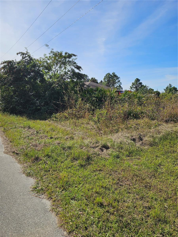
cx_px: 89
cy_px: 118
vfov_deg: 73.9
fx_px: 158
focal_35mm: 23
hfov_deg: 58.9
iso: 10
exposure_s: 1/1238
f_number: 1.7
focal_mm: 6.3
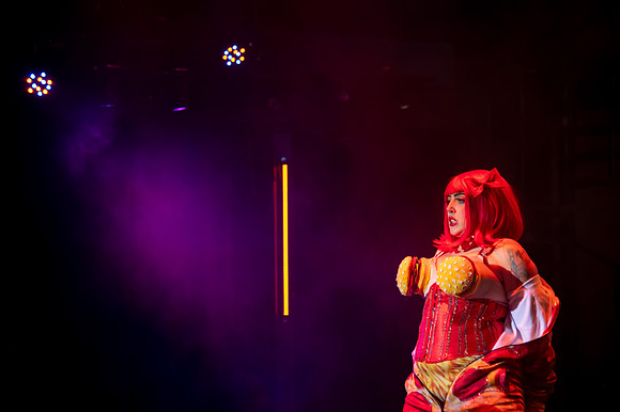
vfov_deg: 15.9
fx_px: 1480
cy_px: 206
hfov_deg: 23.7
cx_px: 310
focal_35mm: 86
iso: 4000
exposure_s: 1/200
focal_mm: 86
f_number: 4
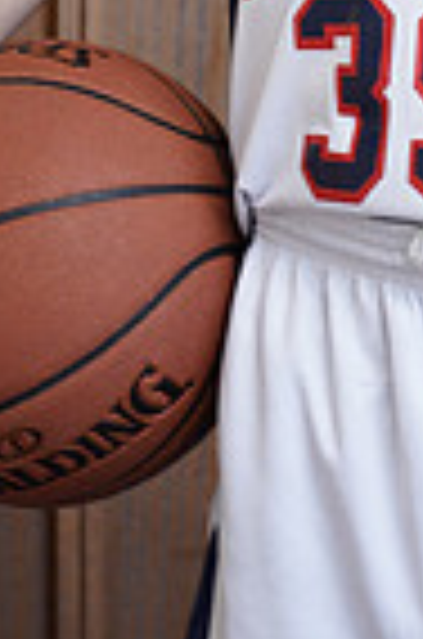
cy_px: -396
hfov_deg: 3.9
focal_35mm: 348
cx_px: 531
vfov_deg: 5.9
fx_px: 6163
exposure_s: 1/60
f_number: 5.6
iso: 200
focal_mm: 85
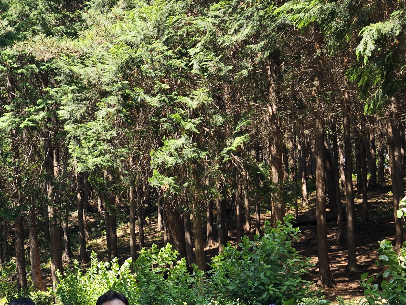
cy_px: 324
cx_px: 78
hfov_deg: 32.3
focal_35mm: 58
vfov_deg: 23.8
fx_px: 680
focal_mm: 5.4
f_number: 1.8
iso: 25
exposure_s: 1/179
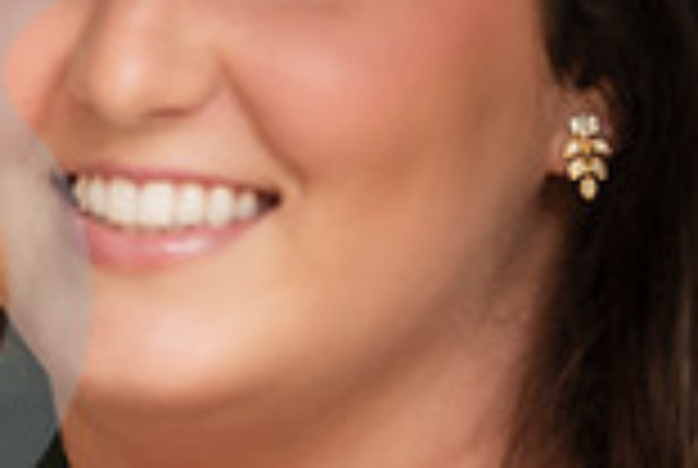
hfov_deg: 3.8
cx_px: -437
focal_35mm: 541
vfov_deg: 2.6
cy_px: 92
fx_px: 10509
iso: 320
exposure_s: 1/125
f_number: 2.8
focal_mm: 145
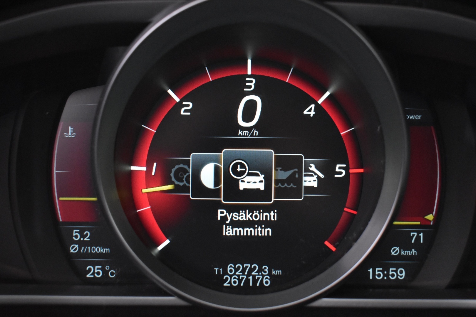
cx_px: 238
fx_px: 674
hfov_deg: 38.9
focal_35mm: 51
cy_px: 158
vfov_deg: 26.5
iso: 3200
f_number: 4.5
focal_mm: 34
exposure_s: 1/15
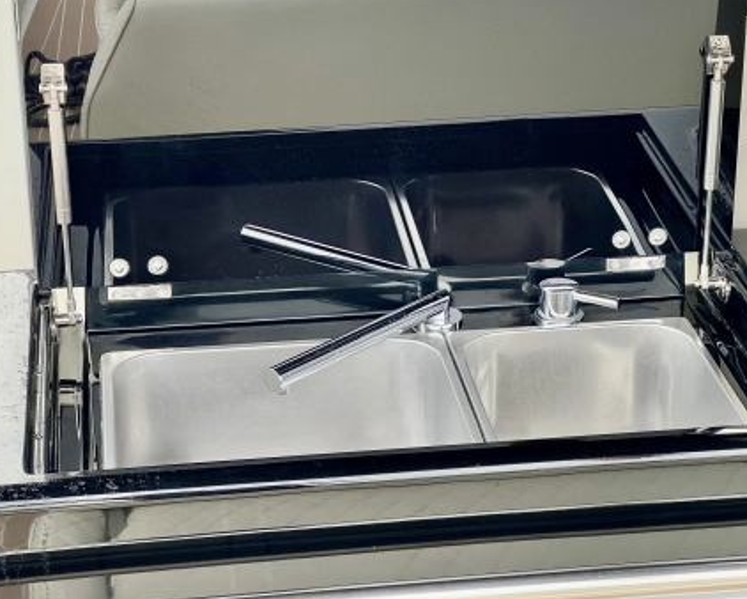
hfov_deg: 19.5
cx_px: 434
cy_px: 245
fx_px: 2168
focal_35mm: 98
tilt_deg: -23.1
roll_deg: +0.7
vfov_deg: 15.7
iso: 100
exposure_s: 1/99
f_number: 2.8
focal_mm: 9
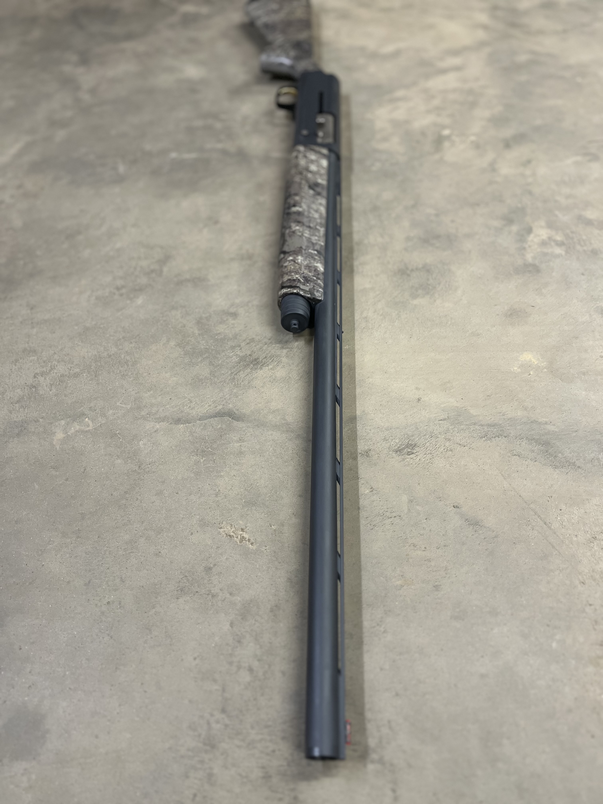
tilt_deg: -51.1
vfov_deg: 67.3
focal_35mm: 26
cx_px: 302
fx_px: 604
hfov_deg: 53.1
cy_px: 402
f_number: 1.6
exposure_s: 1/60
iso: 160
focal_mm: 5.1
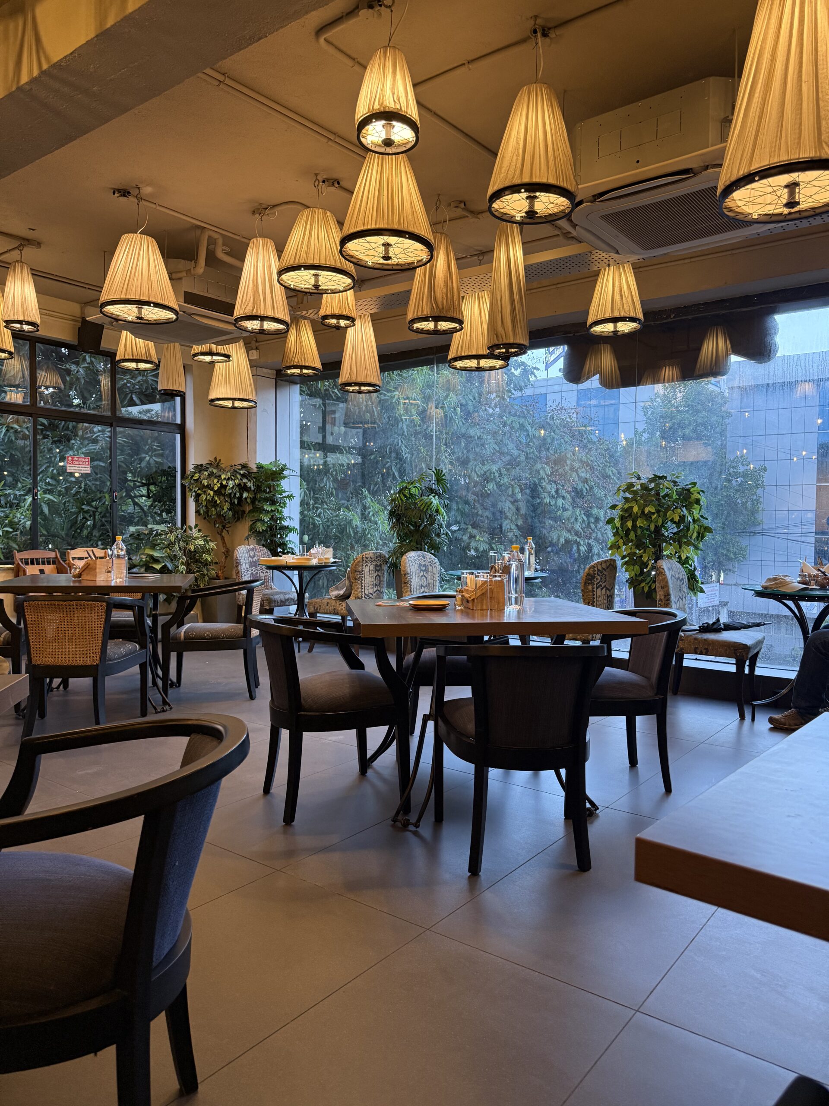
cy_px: 553
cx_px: 414
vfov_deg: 71.6
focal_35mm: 24
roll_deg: -1.2
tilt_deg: -2.6
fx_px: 766
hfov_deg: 56.8
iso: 250
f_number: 1.78
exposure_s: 1/50
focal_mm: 6.76
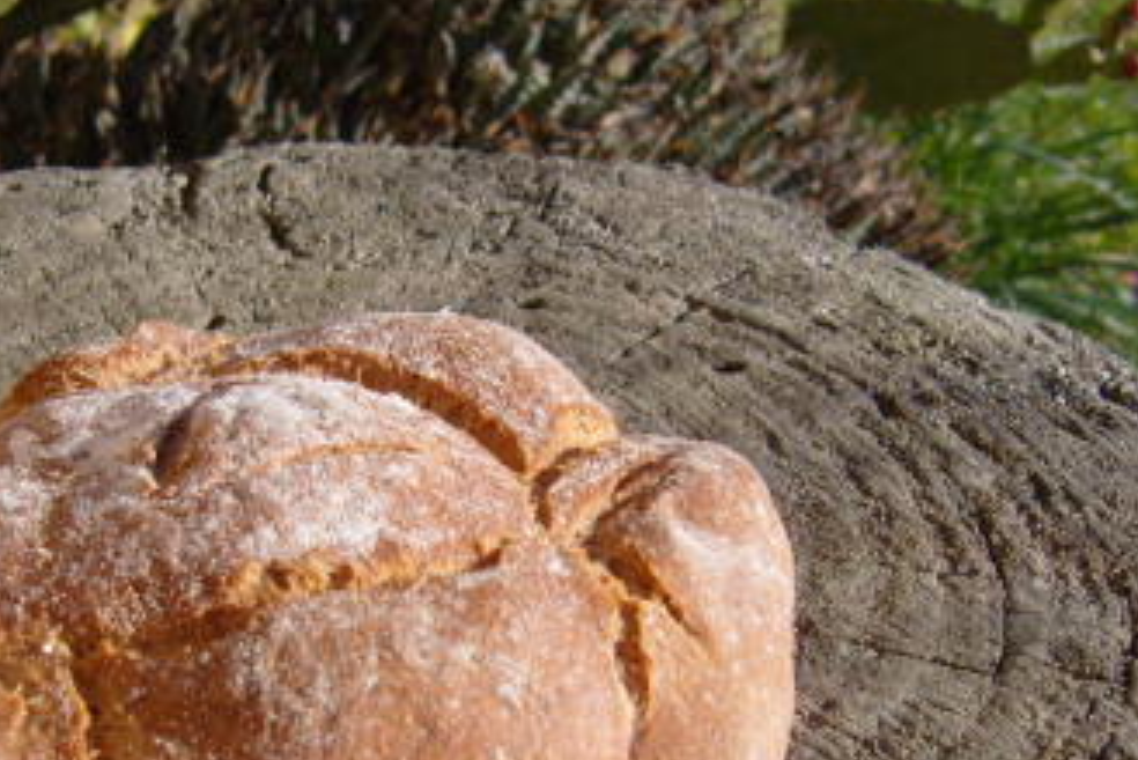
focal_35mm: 71
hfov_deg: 28.3
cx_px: 378
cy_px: 632
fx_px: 2245
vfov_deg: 19.0
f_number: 7.1
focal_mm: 7.4
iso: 80
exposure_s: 1/250
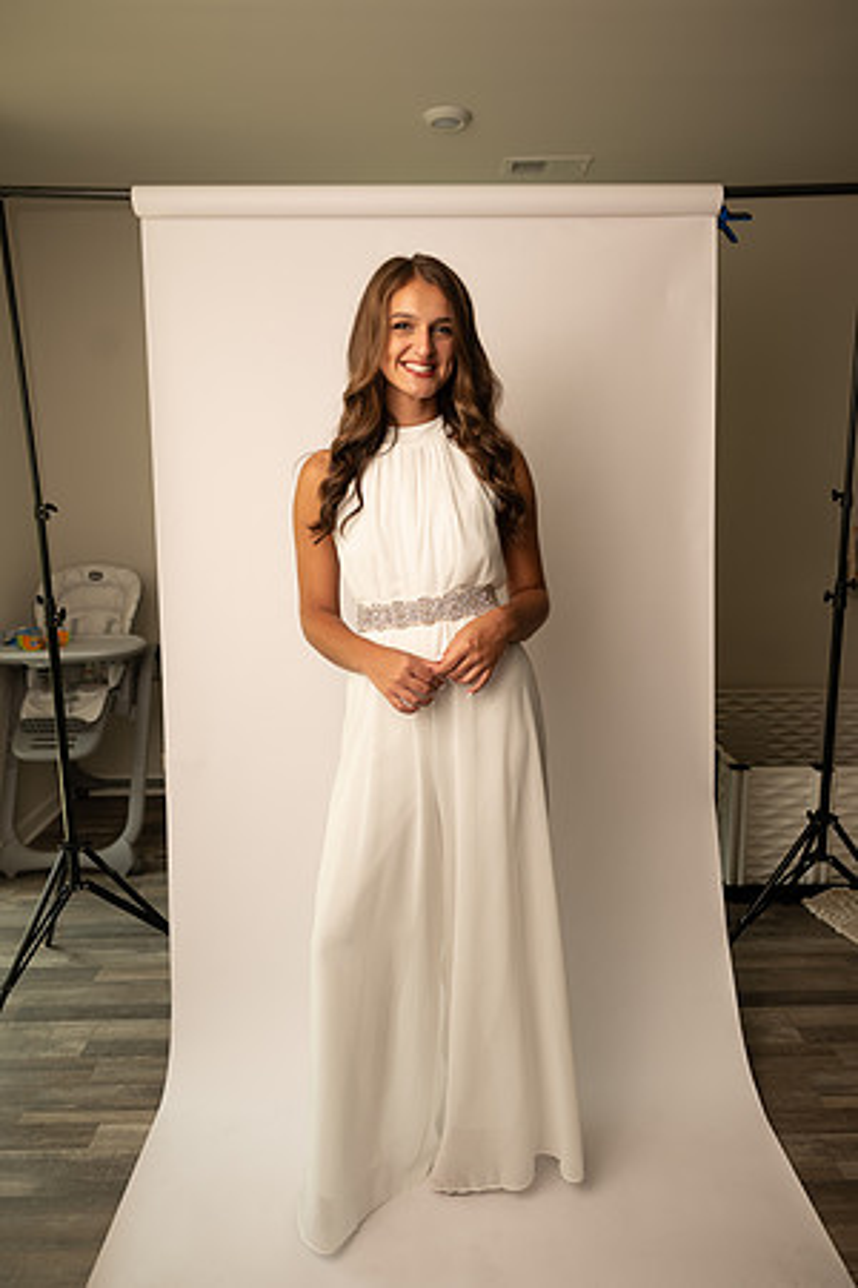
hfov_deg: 53.1
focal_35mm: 24
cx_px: 429
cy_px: 644
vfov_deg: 73.7
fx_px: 858
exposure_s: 1/160
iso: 100
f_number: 3.2
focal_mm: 24
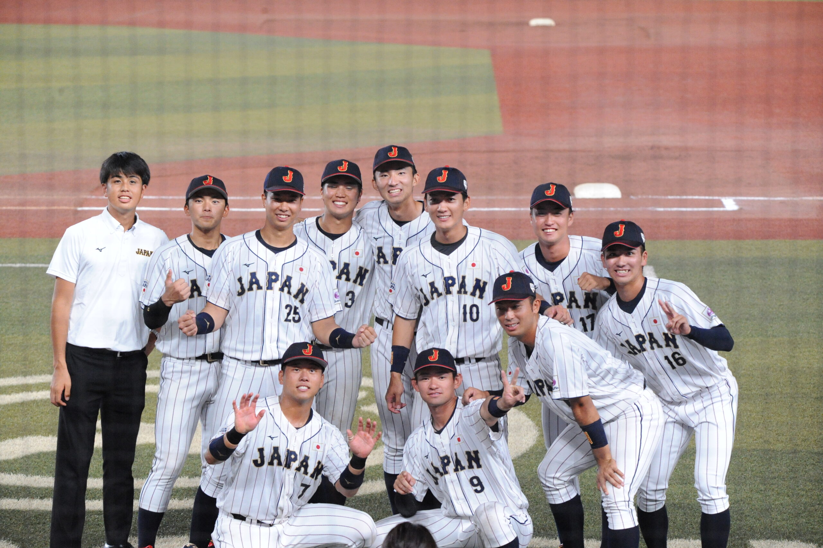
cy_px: 274
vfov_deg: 9.1
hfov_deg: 13.7
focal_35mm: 150
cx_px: 412
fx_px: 3427
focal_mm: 150
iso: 6400
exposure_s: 1/640
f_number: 7.1
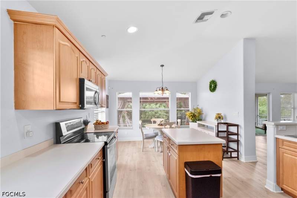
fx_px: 124
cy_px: 99
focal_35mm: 15
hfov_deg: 100.4
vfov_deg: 77.3
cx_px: 148
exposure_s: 1/100
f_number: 5
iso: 1250
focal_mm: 10
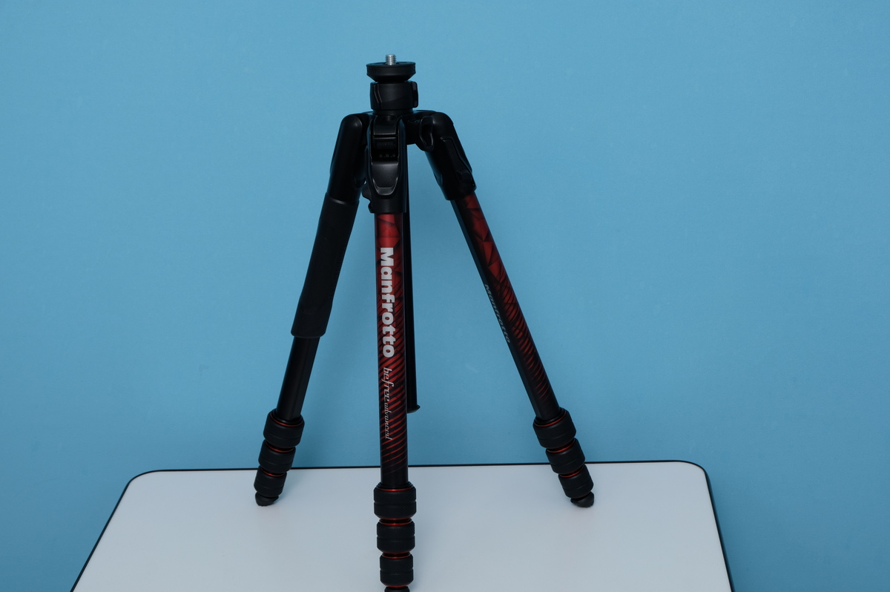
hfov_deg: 31.9
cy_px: 296
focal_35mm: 63
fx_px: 1556
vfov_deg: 21.5
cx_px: 445
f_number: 8
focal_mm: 41.8
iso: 200
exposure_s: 1/125
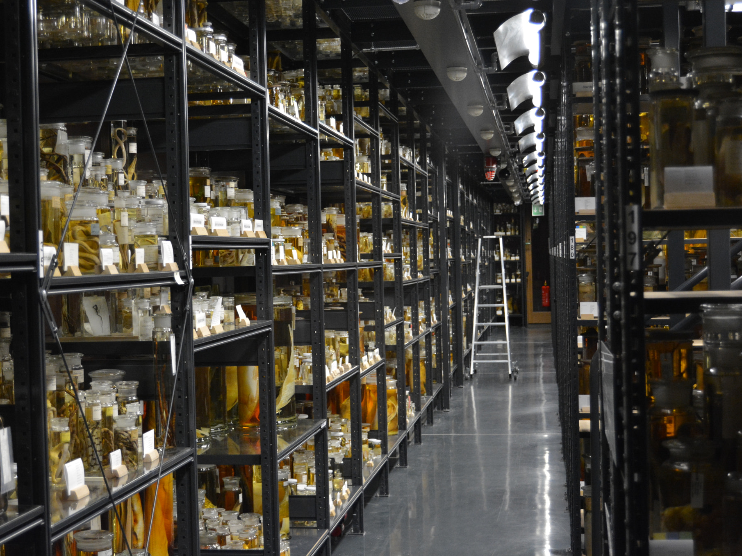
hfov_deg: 31.2
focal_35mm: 62
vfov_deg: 23.7
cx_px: 323
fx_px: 1329
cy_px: 277
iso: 1600
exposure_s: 1/60
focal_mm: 38
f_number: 4.8
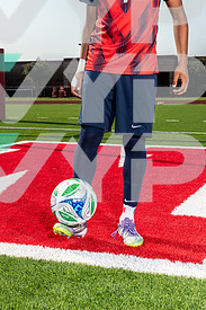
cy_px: 89
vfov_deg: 33.5
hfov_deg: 22.9
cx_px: 120
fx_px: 507
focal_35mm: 59
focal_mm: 36
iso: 100
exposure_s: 1/400
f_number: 6.3
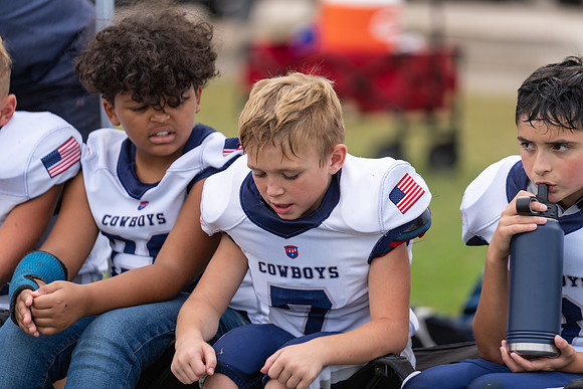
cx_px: 292
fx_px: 3239
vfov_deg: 6.9
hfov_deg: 10.3
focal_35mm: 200
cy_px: 194
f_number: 2.8
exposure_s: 1/500
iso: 100
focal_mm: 200
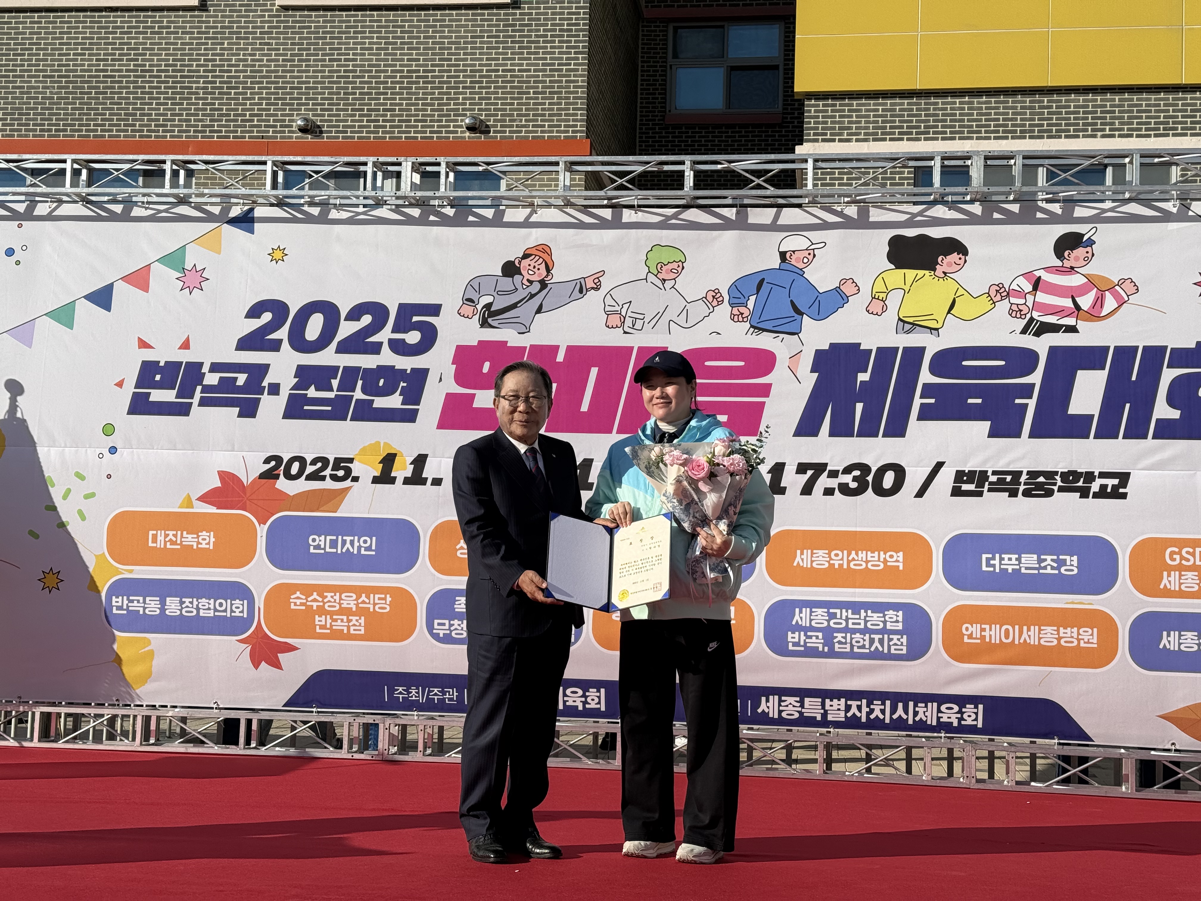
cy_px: 450
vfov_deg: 30.3
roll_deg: -2.5
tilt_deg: +2.3
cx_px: 600
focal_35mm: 48
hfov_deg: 39.7
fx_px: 1665
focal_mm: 6.76
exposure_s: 1/7143
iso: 64
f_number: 1.78
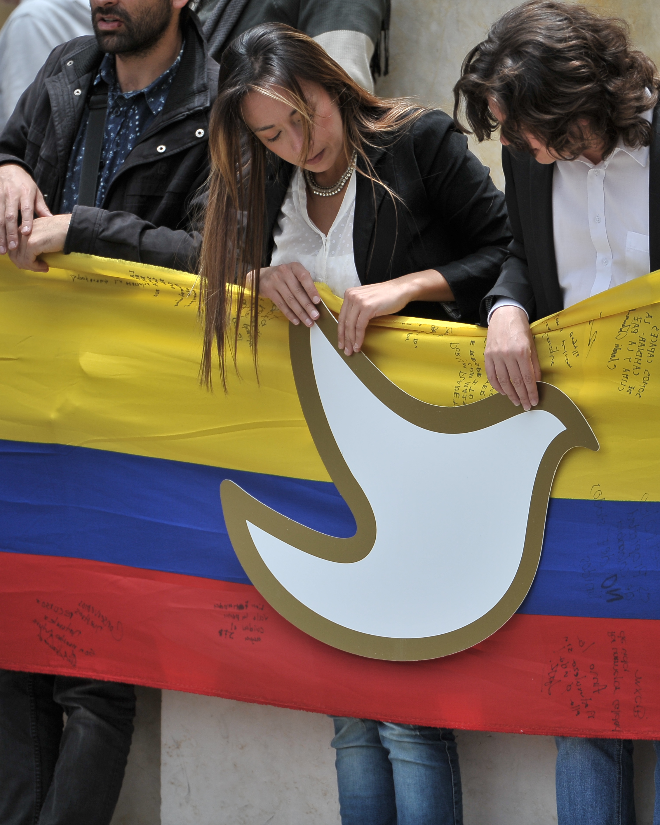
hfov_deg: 2.7
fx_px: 13795
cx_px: 404
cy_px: 413
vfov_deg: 3.4
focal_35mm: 565
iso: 400
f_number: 4
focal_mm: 400
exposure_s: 1/2000
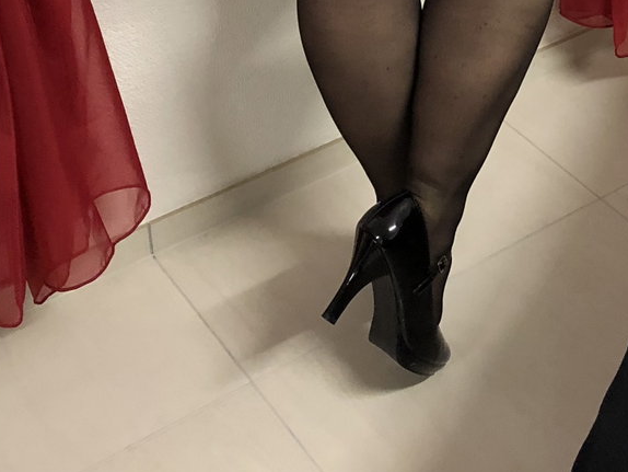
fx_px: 1416
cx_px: 456
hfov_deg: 24.8
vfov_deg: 17.5
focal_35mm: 78
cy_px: -179
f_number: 1.8
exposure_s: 1/17
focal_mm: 3.99
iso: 100
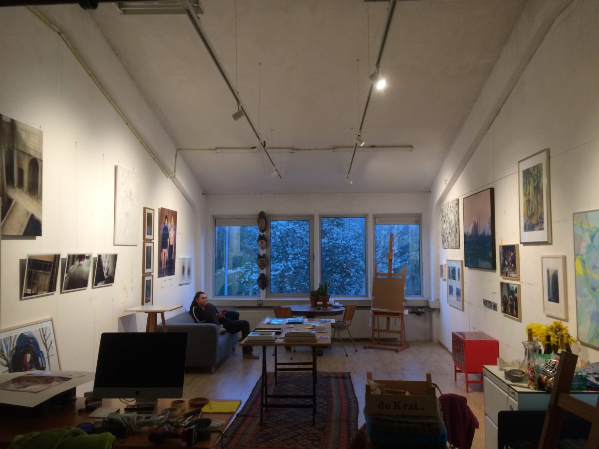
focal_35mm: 29
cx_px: 300
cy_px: 224
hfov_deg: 61.7
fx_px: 502
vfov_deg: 48.2
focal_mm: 4.15
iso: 125
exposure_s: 1/33
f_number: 2.2
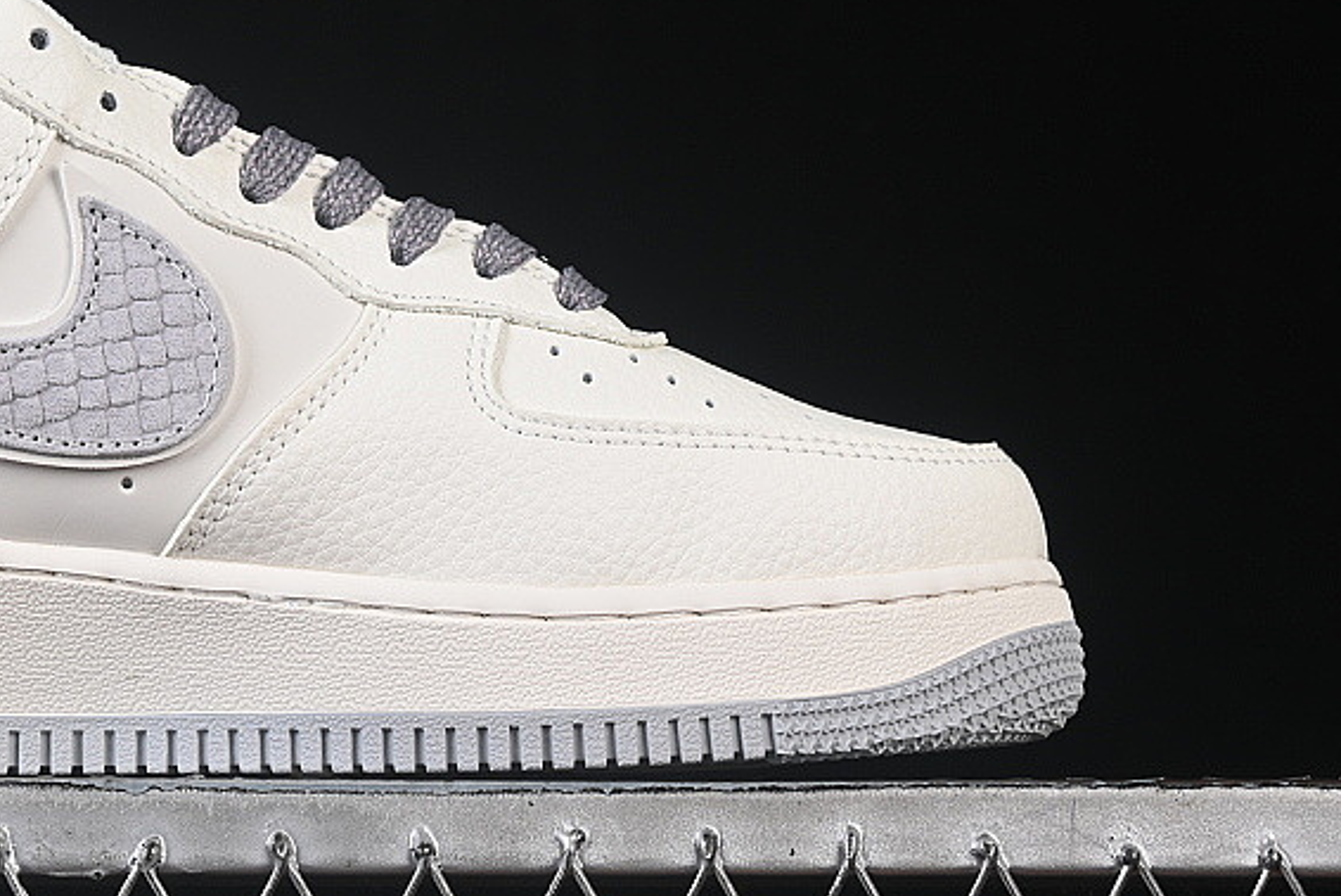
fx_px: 5329
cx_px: 194
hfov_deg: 14.2
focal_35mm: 143
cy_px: 249
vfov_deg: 9.6
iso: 160
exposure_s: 1/80
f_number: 8
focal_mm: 50
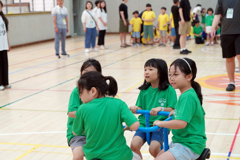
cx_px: 120
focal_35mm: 70
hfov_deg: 28.8
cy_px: 80
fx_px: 467
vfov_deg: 19.5
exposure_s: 1/160
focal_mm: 70
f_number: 4
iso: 1600
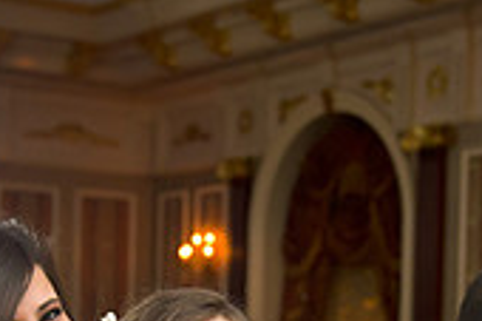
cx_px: 238
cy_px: 409
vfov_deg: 11.5
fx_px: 1552
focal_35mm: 116
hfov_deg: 17.7
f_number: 3.2
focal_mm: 34
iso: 1600
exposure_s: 1/125
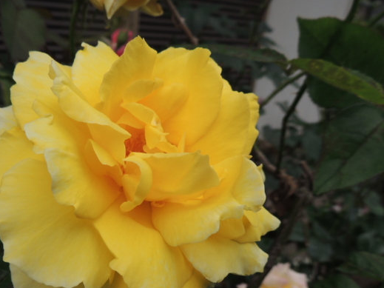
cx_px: 135
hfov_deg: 49.5
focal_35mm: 37
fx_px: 410
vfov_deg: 37.8
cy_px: 212
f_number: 3
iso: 100
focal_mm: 4.3
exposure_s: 1/800
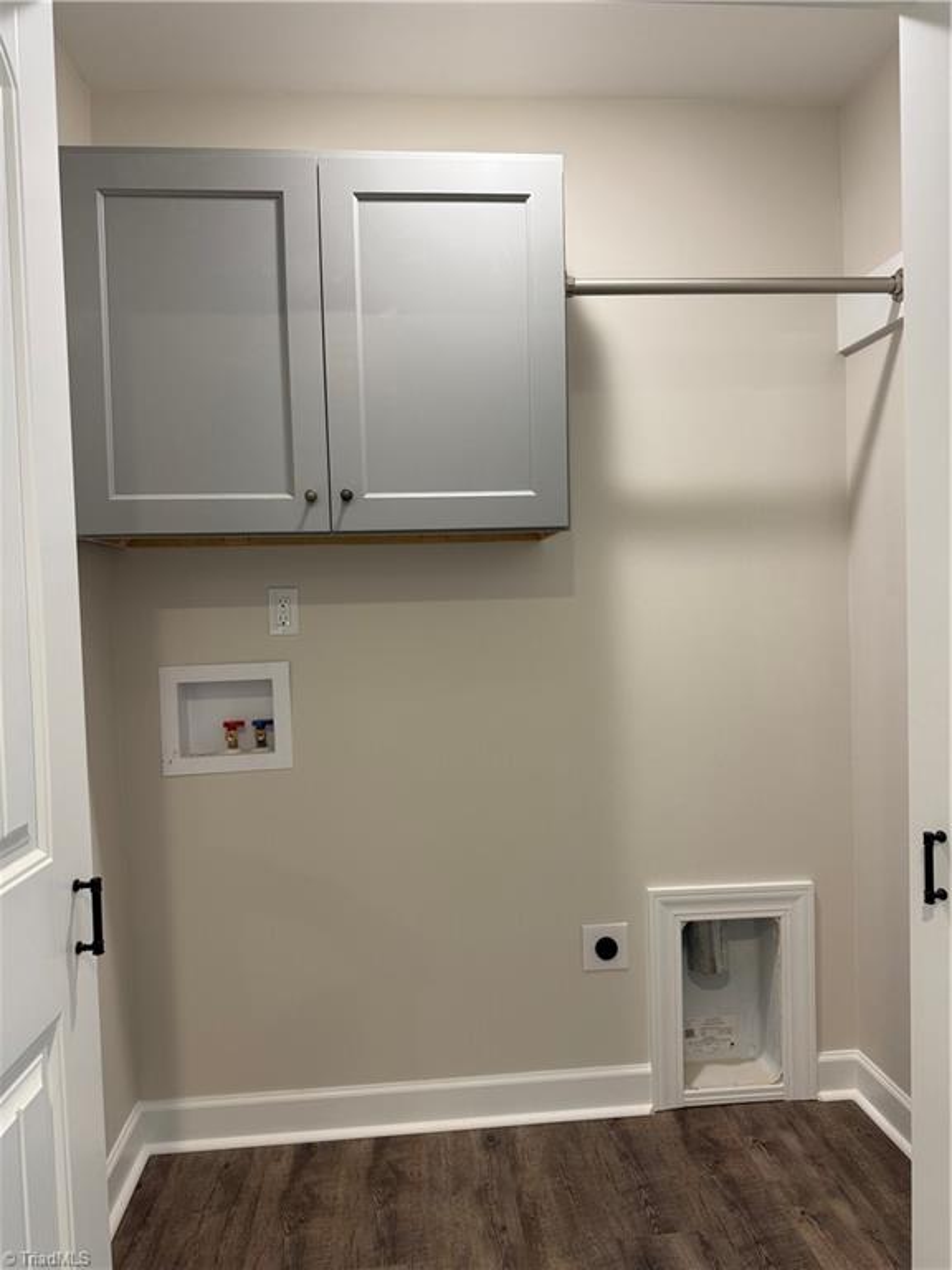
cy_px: 635
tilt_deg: -2.0
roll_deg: +1.5
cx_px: 476
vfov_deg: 71.6
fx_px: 880
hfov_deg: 56.8
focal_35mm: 24
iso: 125
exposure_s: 1/60
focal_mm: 6.76
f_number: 1.78
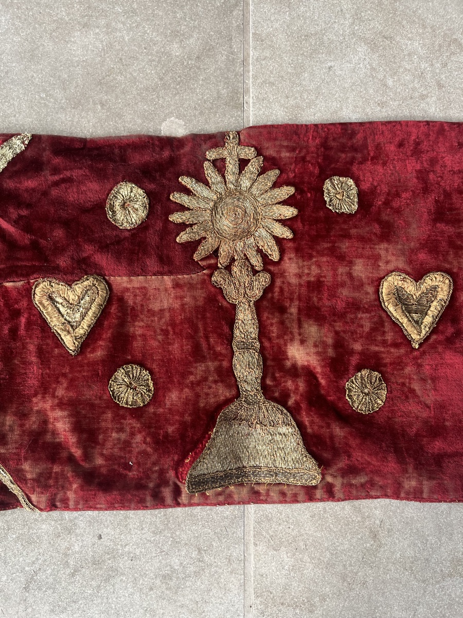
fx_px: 464
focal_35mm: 26
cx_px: 232
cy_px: 309
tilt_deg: -83.5
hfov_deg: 53.1
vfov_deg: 67.3
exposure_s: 1/105
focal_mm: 5.1
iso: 125
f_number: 1.6
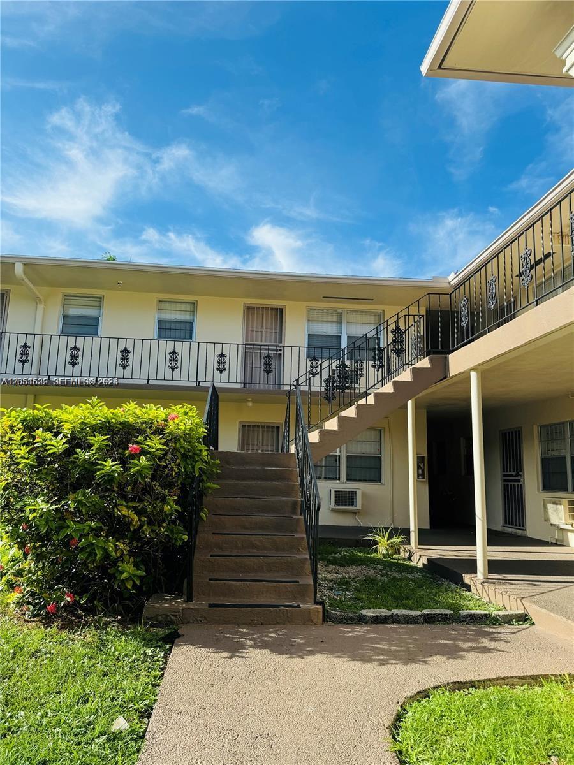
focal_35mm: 24
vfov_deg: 71.6
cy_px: 382
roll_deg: -1.4
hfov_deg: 56.8
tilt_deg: +10.7
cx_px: 287
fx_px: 531
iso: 80
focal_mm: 6.76
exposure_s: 1/2833
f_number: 1.78
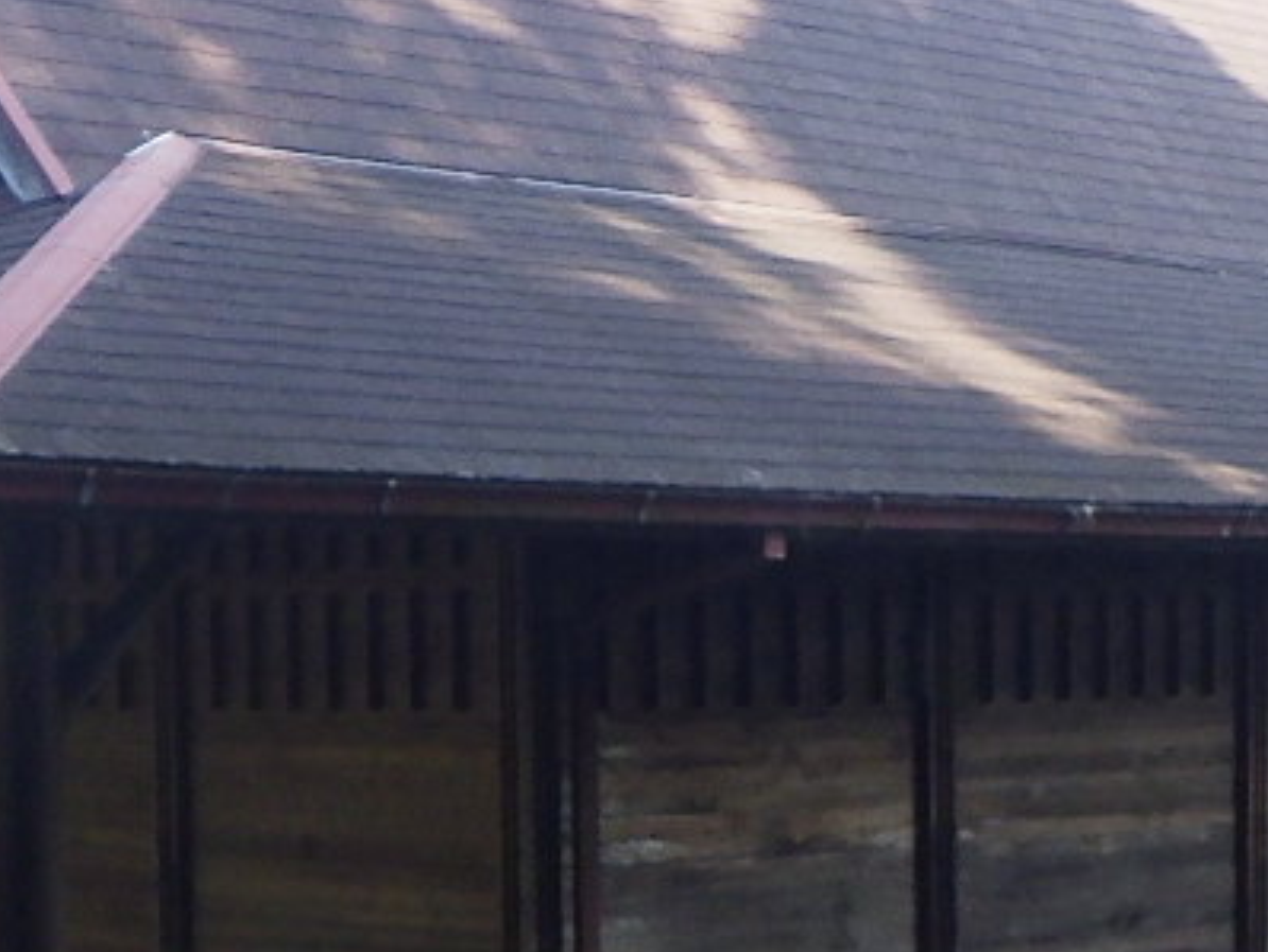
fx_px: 3299
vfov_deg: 16.2
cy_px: 834
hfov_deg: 21.7
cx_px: 746
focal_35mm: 90
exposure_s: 1/160
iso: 250
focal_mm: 5
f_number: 4.2
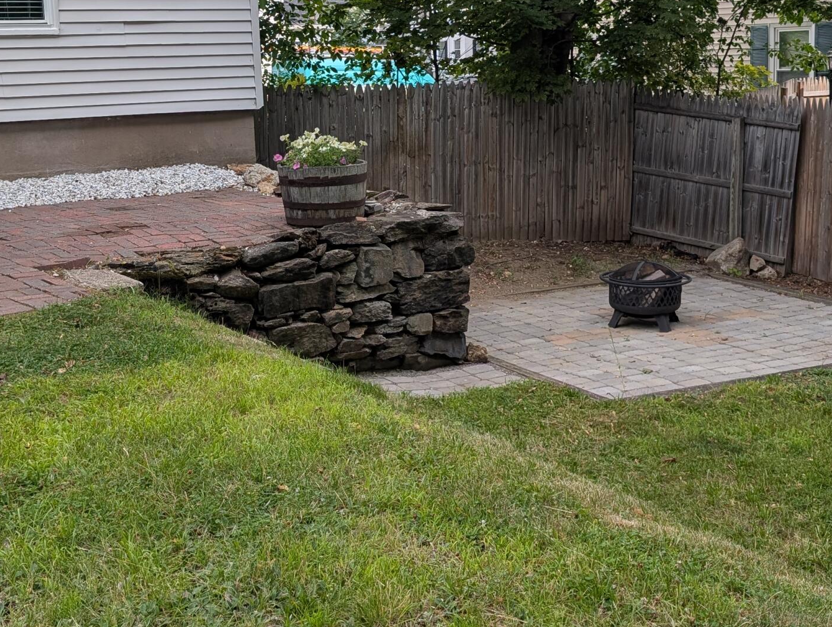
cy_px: 245
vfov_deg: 28.5
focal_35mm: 51
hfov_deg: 37.4
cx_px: 352
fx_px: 1227
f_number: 1.68
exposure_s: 1/364
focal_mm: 6.9
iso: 20
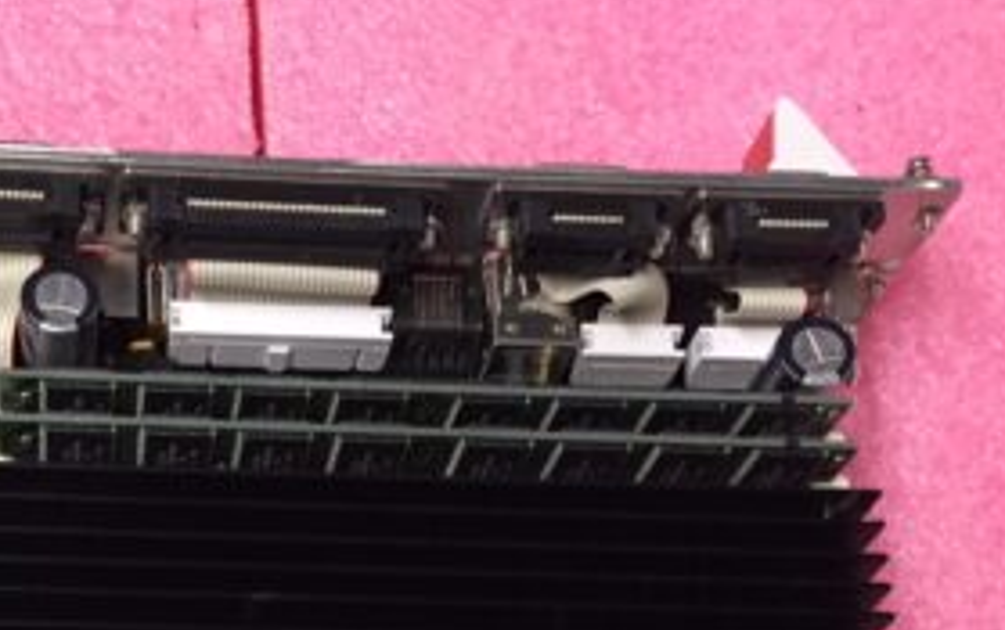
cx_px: 151
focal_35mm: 66
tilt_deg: -69.9
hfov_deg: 30.0
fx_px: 1810
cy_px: 781
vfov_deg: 18.6
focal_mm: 4.15
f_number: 2.2
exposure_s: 1/30
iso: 200
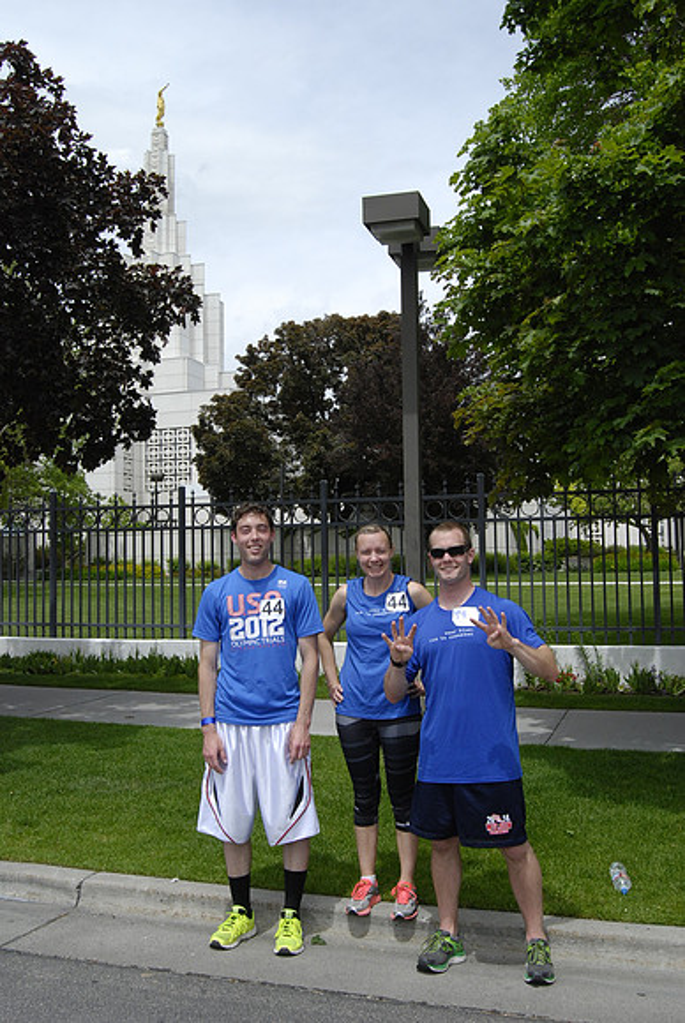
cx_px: 342
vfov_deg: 55.1
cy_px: 512
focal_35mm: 34
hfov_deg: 38.4
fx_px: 982
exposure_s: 1/640
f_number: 10
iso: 400
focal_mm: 23
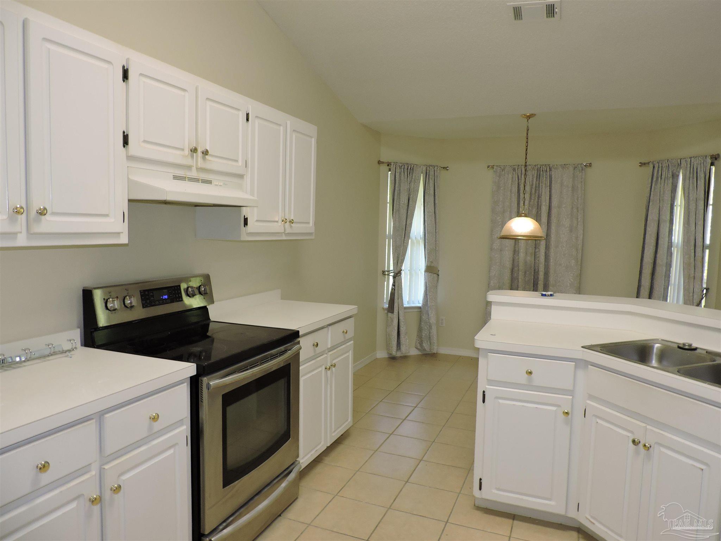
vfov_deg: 56.8
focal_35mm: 24
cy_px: 270
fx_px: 500
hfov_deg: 71.6
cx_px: 360
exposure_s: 1/40
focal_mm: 4.3
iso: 160
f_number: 3
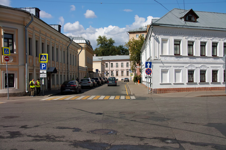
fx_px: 273
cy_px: 75
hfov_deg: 45.0
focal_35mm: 44
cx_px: 113
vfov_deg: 30.8
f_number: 6.3
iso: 100
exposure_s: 1/1000
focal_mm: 29
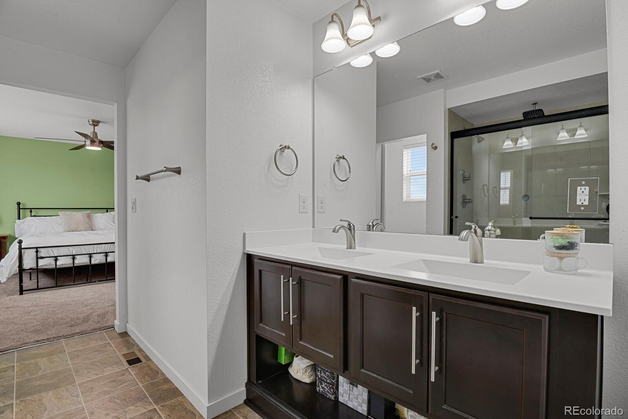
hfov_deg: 93.3
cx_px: 314
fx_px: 297
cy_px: 210
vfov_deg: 70.4
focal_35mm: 17
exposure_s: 1/1.25
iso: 250
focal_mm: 17
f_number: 8
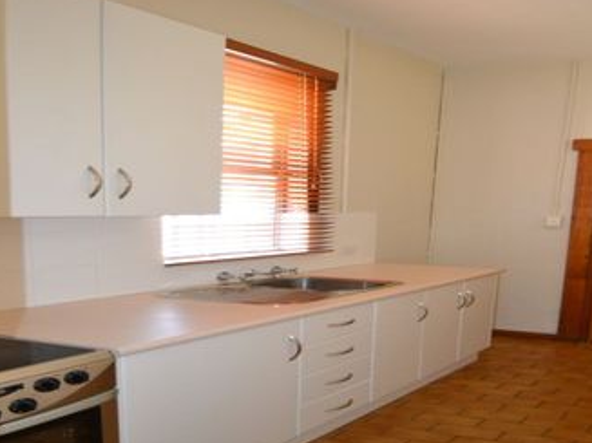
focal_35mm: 29
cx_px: 358
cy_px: 243
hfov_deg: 61.1
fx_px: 496
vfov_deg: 48.1
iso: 1000
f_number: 4
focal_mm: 14
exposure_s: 1/60
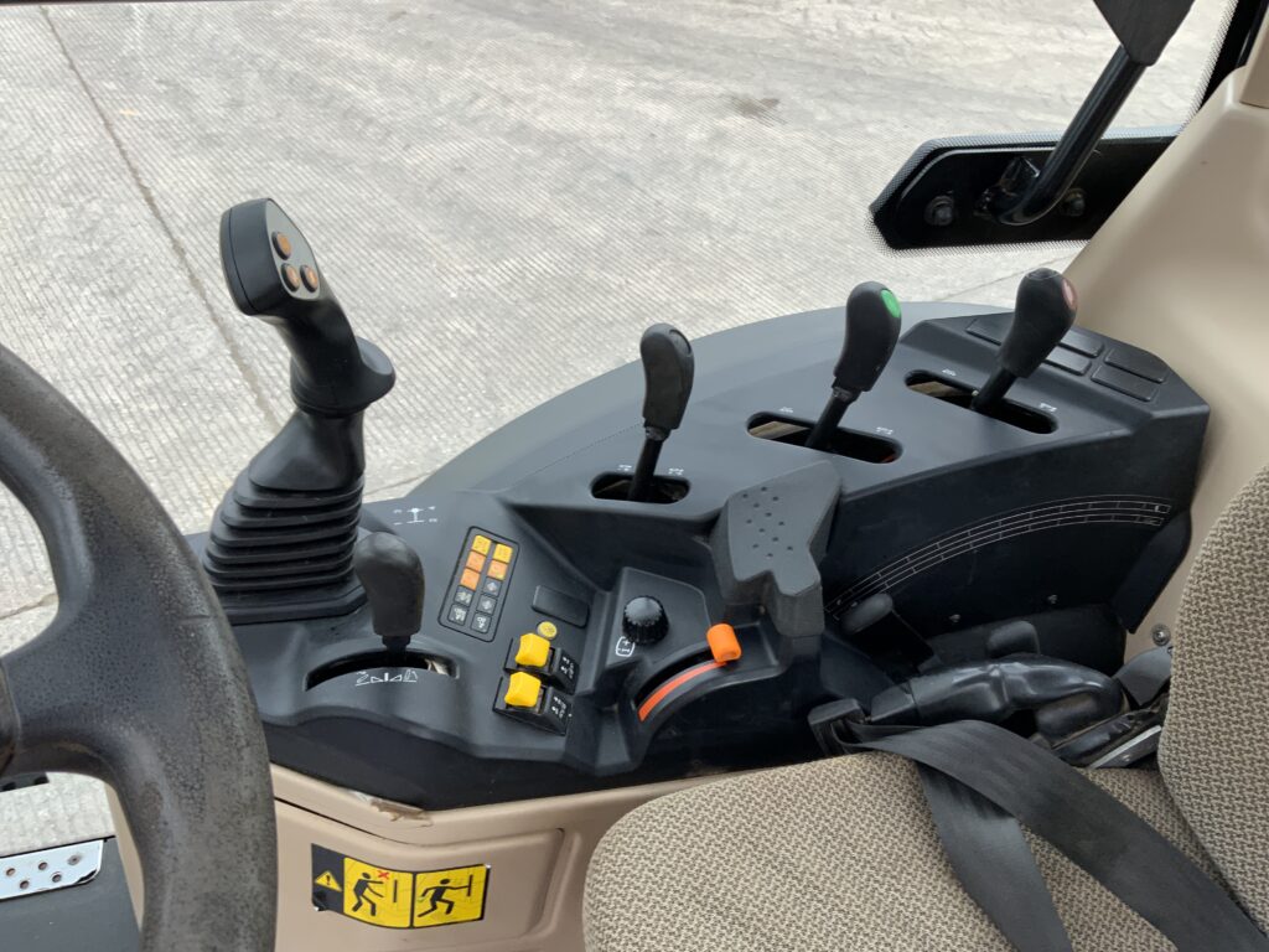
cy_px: 476
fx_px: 1063
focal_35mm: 29
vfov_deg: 48.2
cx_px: 634
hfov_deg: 61.7
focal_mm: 3
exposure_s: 1/188
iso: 16
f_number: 1.8
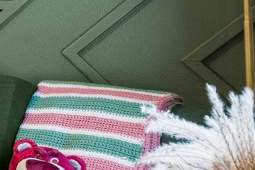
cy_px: -28
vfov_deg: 14.7
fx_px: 637
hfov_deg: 14.4
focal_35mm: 90
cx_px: -367
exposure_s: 1/6
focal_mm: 16
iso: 400
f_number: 10
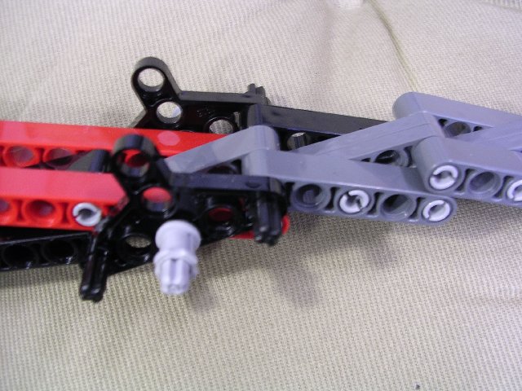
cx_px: 261
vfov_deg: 37.7
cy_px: 196
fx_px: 573
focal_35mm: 38
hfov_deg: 49.0
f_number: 2.8
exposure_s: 1/3.7
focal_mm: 5.8
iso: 111
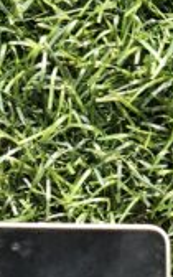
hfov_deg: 11.2
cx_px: 8
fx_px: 875
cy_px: 445
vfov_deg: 16.1
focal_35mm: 116
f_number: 1.8
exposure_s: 1/50
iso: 800
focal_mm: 5.4
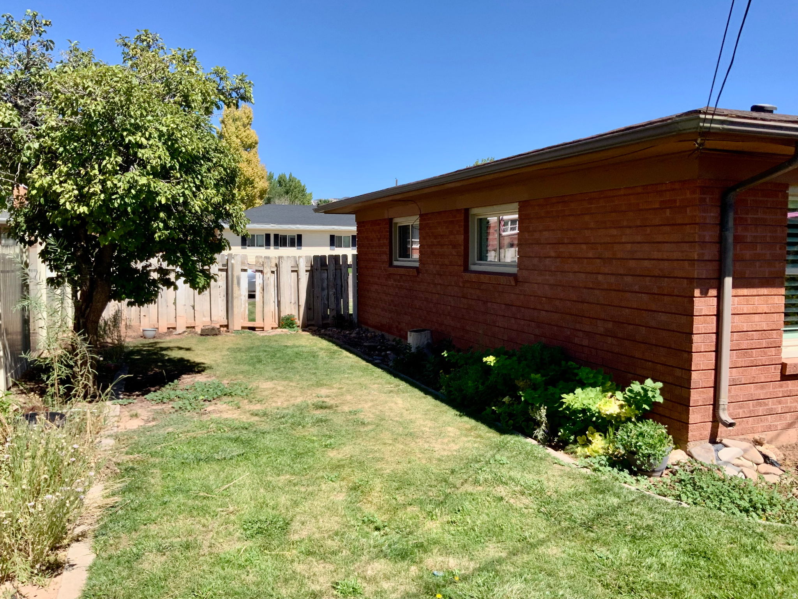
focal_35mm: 29
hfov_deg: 61.7
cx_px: 399
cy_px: 300
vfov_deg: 48.2
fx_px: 669
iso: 16
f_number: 1.8
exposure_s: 1/1412
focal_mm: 3
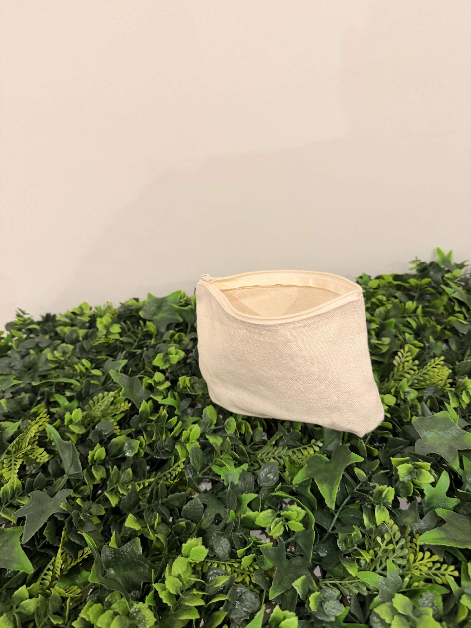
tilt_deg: -31.6
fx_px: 435
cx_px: 236
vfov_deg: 71.6
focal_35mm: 24
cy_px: 314
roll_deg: +6.4
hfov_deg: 56.8
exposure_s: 1/50
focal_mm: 6.76
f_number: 1.78
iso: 200
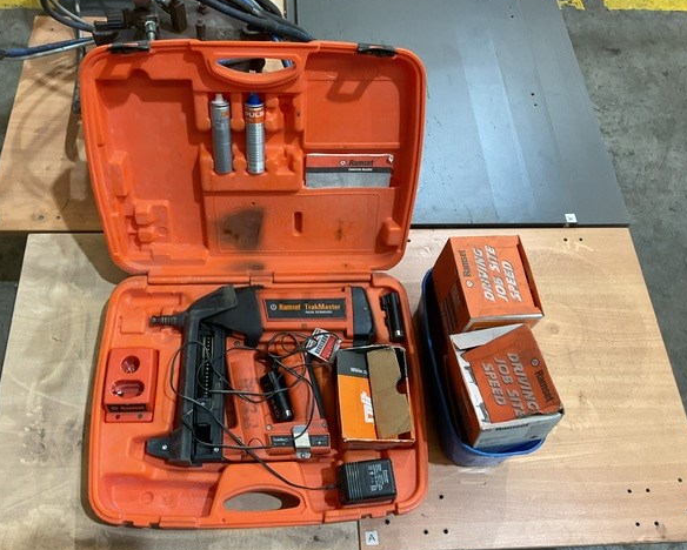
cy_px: 274
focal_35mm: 31
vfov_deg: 47.2
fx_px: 631
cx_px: 315
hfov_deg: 57.1
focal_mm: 3
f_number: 1.8
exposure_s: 1/60
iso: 125
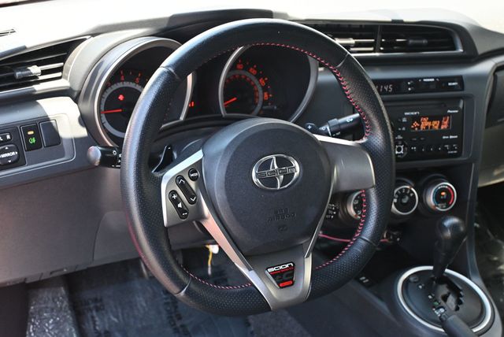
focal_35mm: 45
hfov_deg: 43.6
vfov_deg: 29.9
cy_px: 168
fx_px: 631
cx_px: 252
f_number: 4.8
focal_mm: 30
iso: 900
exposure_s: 1/125
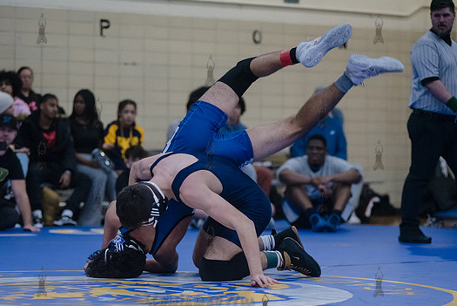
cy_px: 155
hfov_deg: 14.8
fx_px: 1753
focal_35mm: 138
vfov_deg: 10.0
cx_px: 210
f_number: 3.2
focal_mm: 125
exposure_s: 1/400
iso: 8000
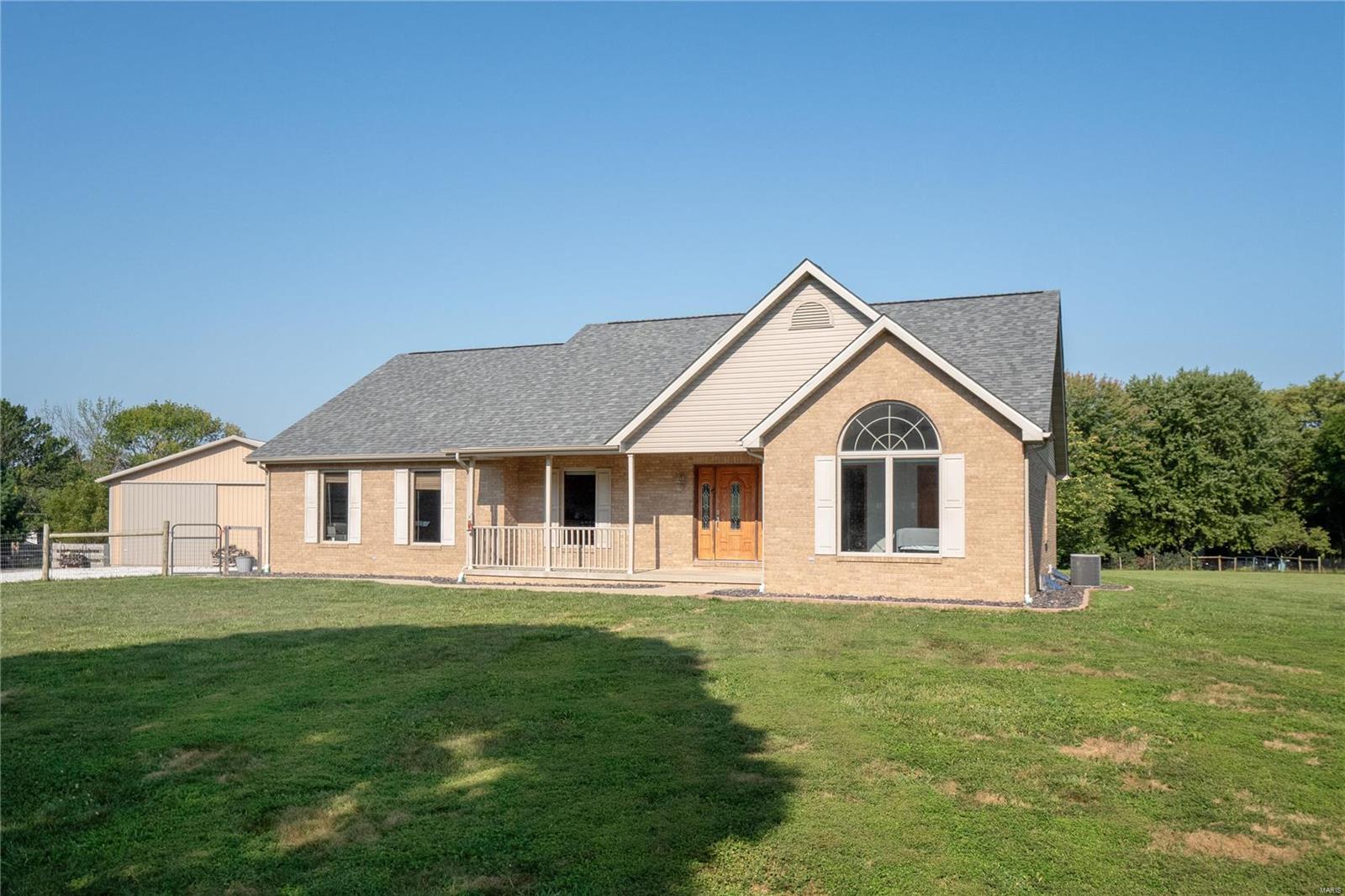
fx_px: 1046
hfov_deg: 65.5
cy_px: 448
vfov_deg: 46.4
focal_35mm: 28
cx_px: 672
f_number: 8
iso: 400
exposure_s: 1/640
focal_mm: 14
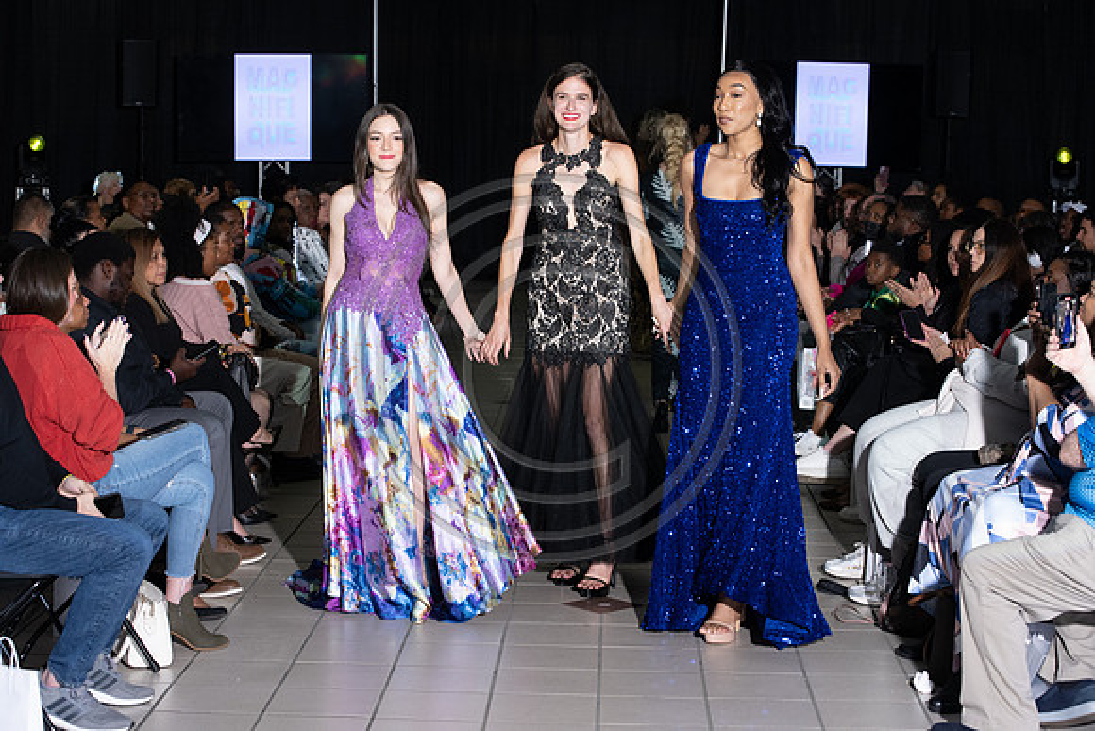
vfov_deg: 19.5
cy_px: 366
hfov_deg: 28.8
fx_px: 2130
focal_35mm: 70
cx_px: 548
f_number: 5.6
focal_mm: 70
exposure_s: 1/160
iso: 1250
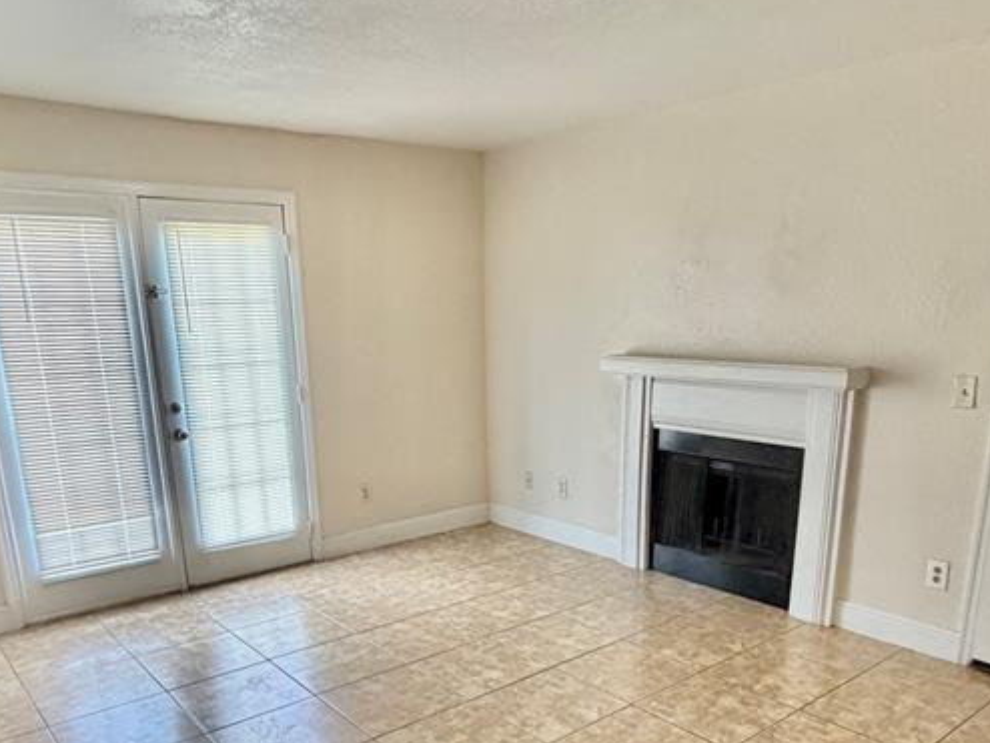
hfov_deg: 61.6
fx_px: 830
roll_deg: +0.9
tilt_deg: -17.0
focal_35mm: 29
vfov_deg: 46.9
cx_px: 501
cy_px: 533
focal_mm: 2.22
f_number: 2.2
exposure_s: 1/111
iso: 320
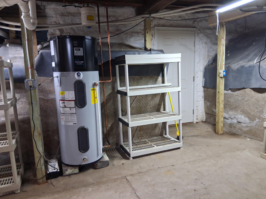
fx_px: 200
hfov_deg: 67.3
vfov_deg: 53.1
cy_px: 100
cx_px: 133
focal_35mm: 26
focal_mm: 3.98
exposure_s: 1/40
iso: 500
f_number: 1.8
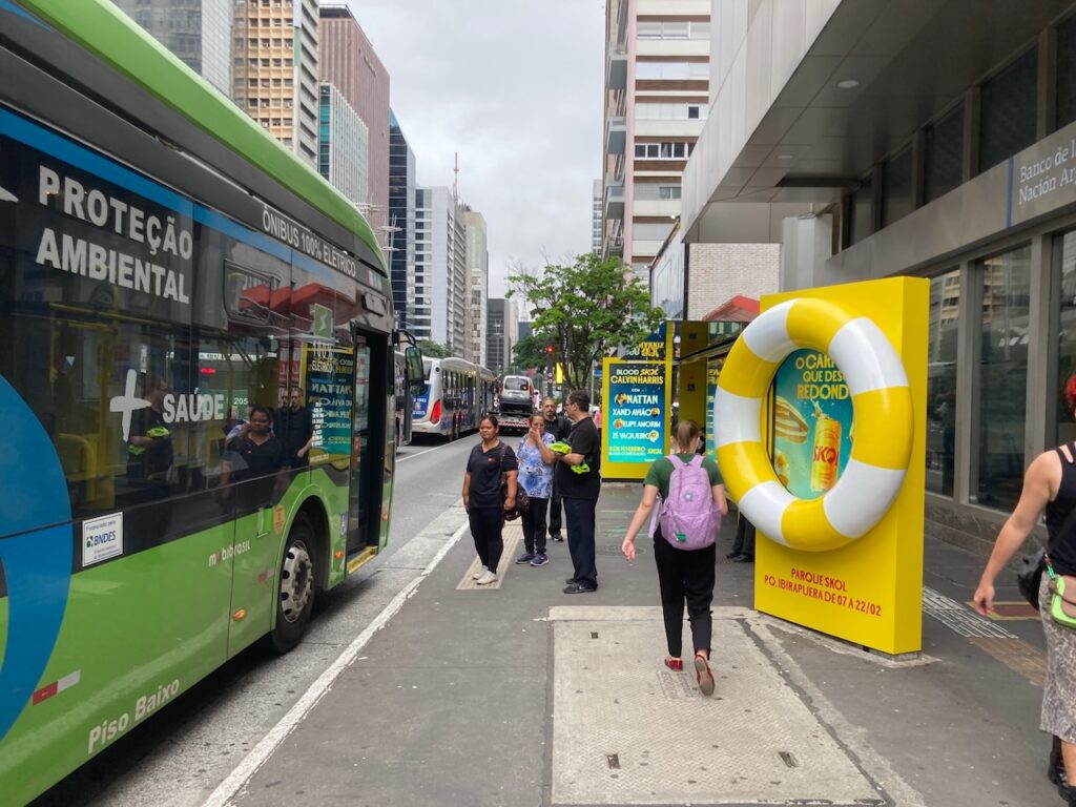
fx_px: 870
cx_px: 538
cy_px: 404
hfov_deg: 63.4
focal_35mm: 28
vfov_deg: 49.7
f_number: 1.8
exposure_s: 1/131
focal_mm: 3.99
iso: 20
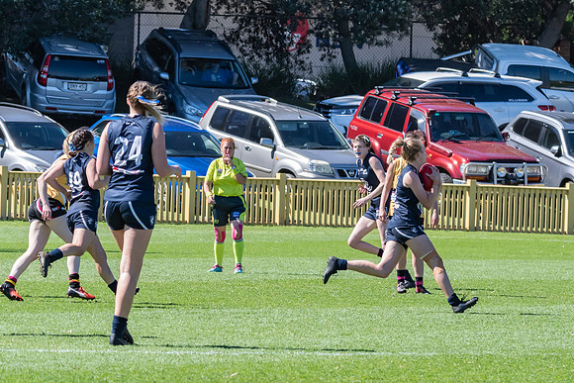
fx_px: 6866
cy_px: 202
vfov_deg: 3.2
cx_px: 361
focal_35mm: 431
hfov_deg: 4.8
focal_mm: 200
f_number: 10
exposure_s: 1/1600
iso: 800
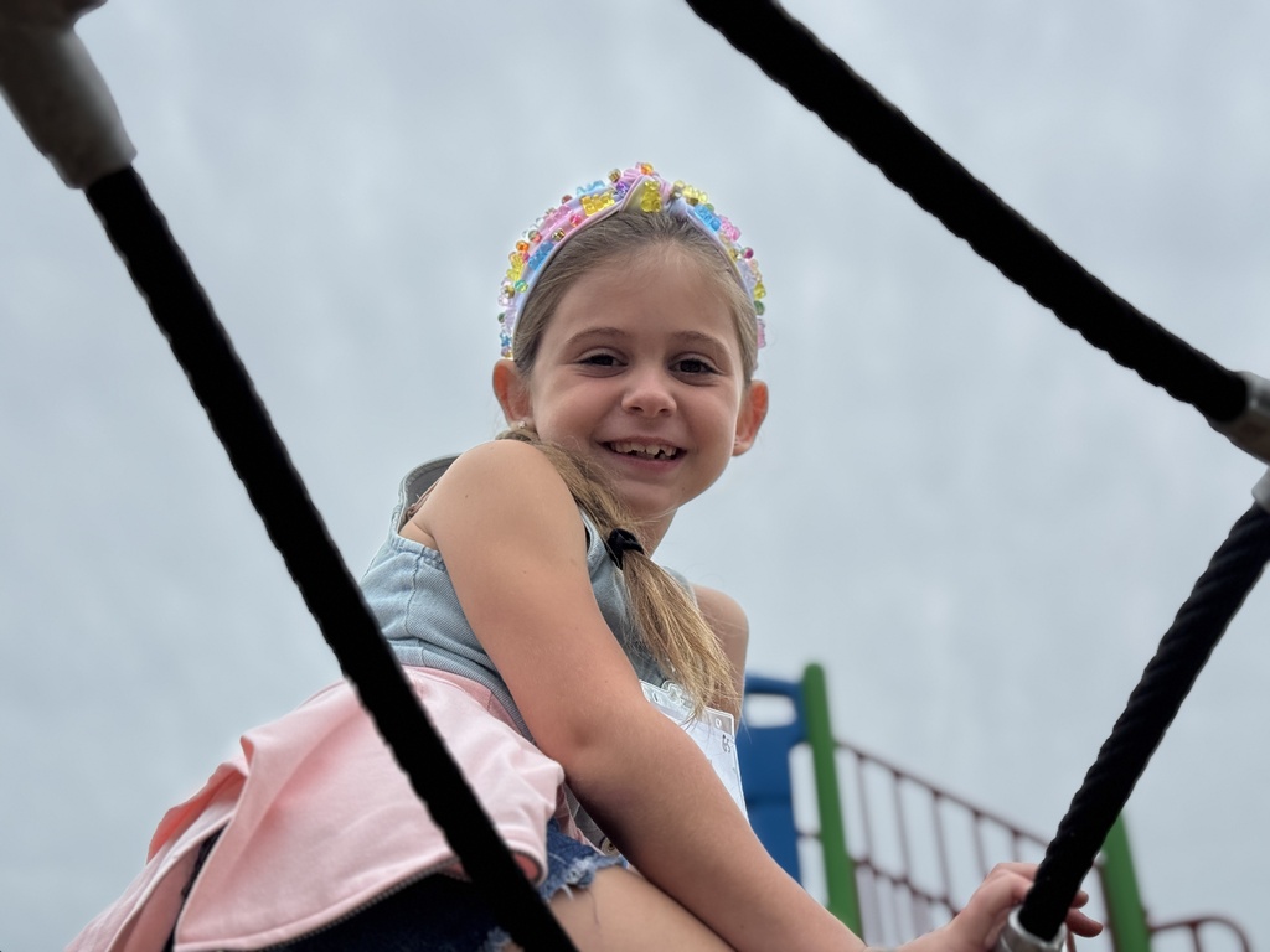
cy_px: 476
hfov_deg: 39.7
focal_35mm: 48
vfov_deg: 30.3
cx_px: 635
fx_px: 1761
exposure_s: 1/7937
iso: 64
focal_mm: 6.76
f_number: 1.78
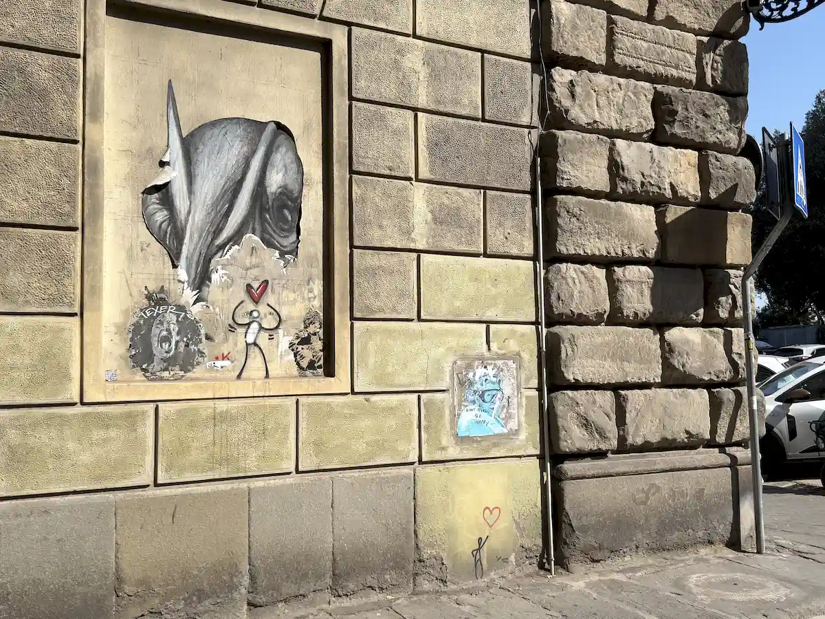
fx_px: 834
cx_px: 412
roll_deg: +0.8
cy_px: 310
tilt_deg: +4.5
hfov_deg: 52.6
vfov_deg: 40.7
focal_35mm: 35
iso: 64
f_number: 1.78
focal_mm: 6.76
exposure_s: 1/5128
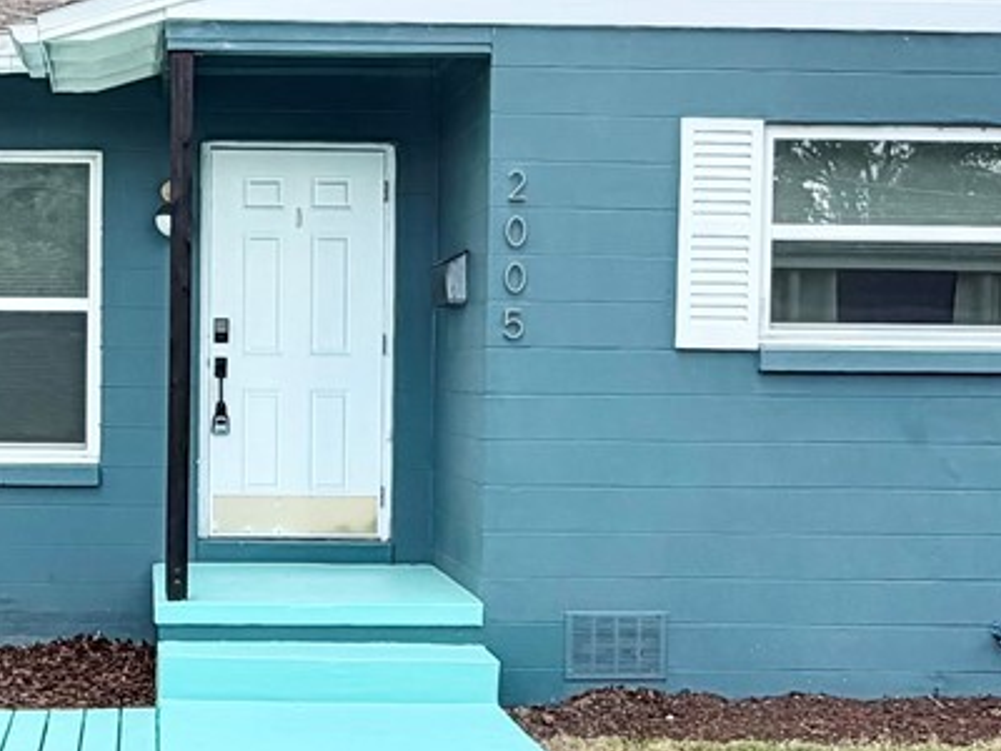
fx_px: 1619
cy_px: 438
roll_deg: -0.4
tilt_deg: -1.0
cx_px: 190
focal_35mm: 56
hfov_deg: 33.3
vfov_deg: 26.1
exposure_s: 1/770
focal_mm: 2.22
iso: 25
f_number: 2.2
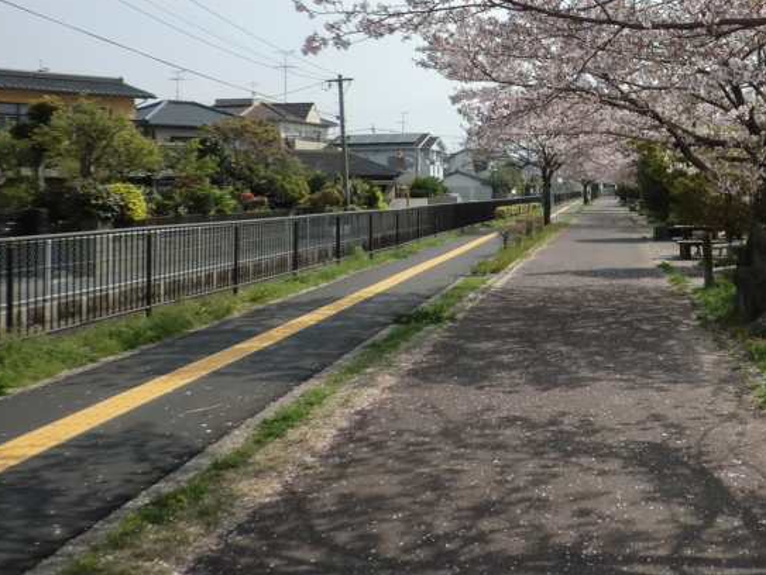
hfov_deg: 36.9
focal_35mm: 49
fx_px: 1085
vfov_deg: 29.0
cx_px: 660
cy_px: 103
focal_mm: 4.7
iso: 50
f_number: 7.9
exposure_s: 1/160
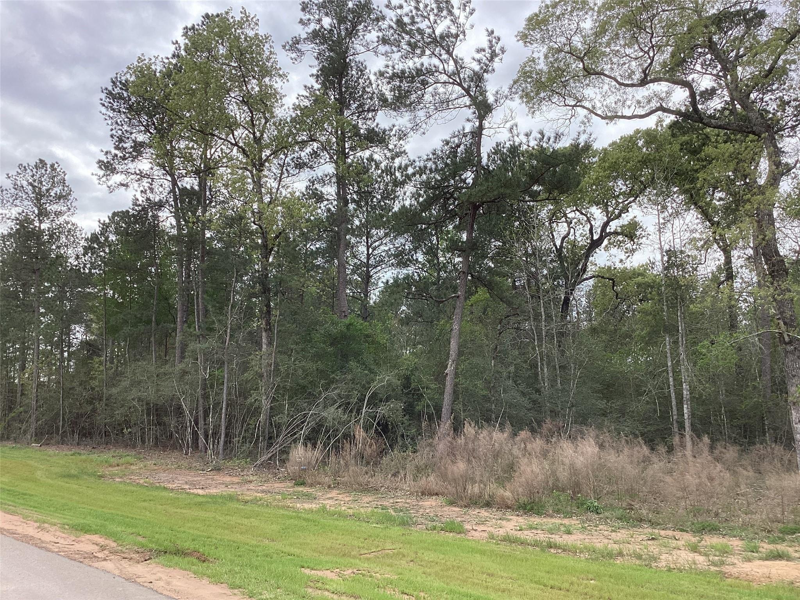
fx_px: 716
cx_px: 400
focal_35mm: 31
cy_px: 300
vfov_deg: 45.4
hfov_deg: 58.4
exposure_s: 1/916
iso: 25
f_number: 2.4
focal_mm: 3.3
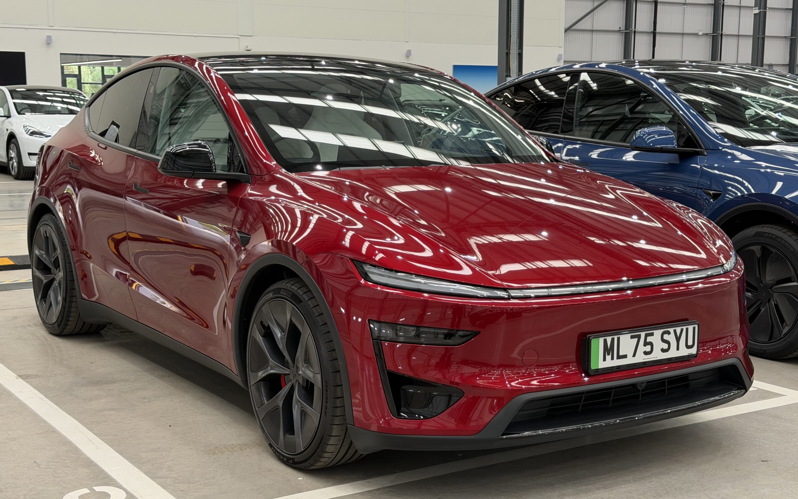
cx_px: 399
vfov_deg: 25.3
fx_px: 1109
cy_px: 275
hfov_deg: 39.6
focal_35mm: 51
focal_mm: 6.76
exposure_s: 1/60
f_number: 1.78
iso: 100
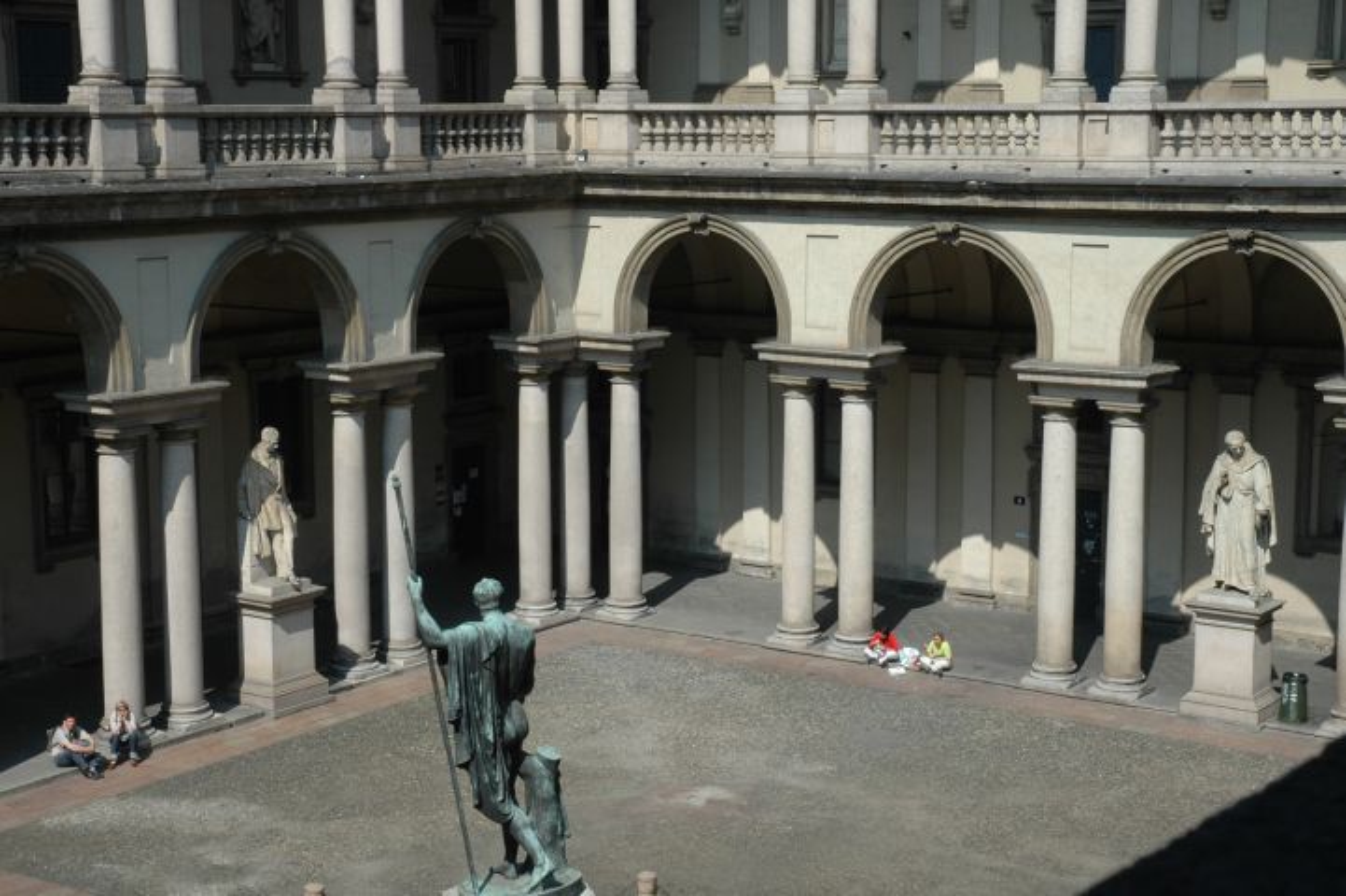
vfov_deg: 22.6
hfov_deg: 33.4
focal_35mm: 60
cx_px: 673
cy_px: 448
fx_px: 2242
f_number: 14
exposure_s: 1/125
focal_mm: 40
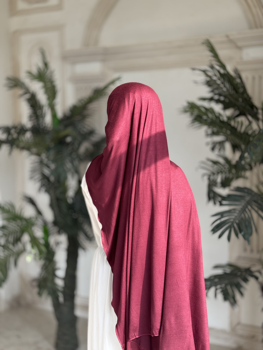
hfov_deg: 30.3
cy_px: 175
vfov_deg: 39.7
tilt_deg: -4.6
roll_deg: +0.7
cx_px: 132
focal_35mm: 48
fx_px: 486
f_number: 1.78
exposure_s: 1/645
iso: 64
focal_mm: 6.76
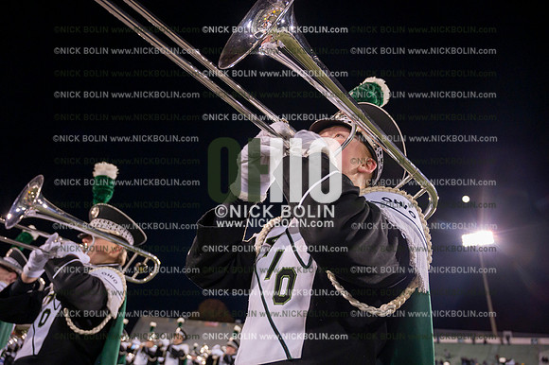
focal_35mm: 24
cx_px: 274
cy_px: 182
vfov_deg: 53.1
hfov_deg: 73.8
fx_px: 366
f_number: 4
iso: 3200
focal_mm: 24
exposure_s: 1/640
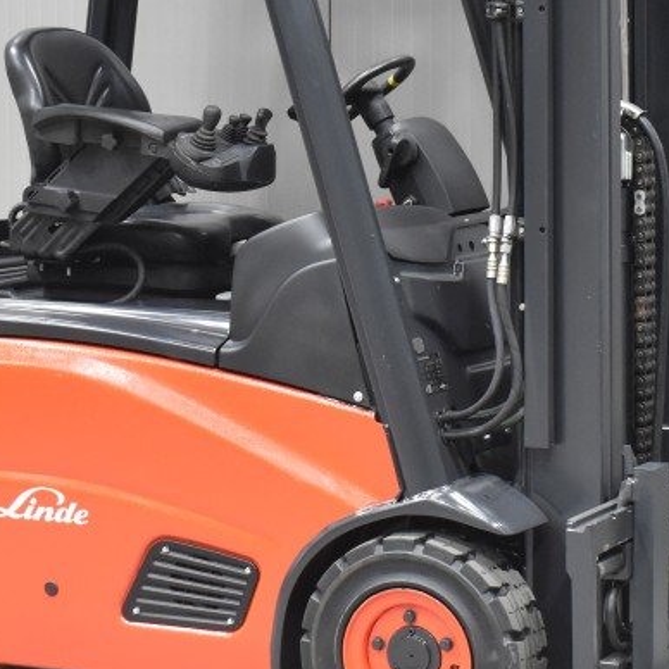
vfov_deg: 15.2
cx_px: 388
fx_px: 2500
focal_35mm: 114
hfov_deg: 15.2
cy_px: 176
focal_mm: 29
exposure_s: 1/13
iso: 1600
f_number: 7.1
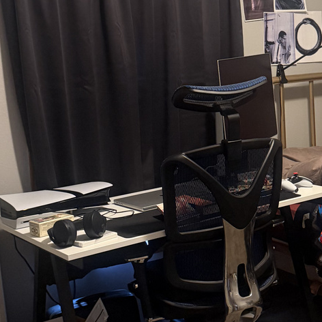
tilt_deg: -6.0
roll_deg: +3.2
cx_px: 265
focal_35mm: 69
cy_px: 110
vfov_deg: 24.9
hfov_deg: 24.5
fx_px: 726
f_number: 1.78
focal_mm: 6.76
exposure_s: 1/60
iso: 500
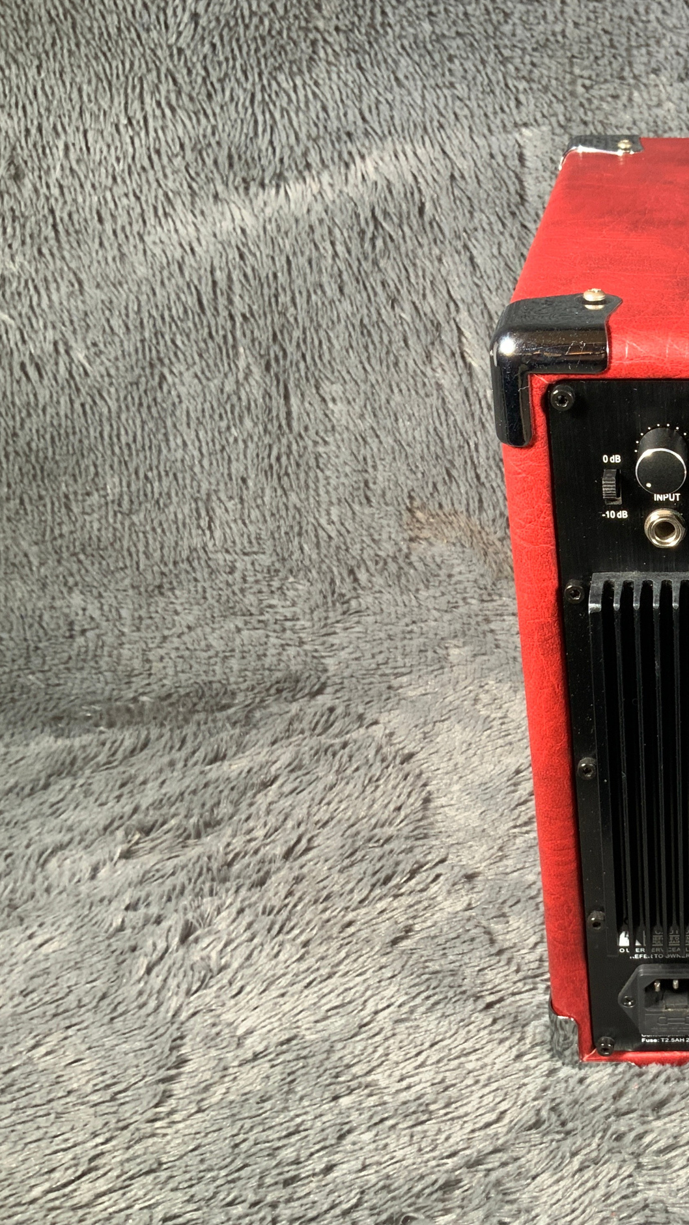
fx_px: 1397
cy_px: 615
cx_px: 733
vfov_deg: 47.4
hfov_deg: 25.9
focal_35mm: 43
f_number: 1.8
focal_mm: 3
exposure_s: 1/50
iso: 100
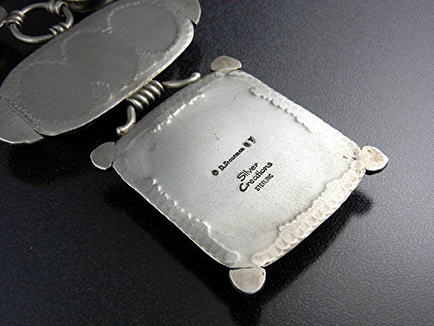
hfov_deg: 42.1
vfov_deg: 32.2
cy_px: 163
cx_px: 217
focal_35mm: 45
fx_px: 564
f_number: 3.8
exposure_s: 1/40.2
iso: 160
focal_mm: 8.1
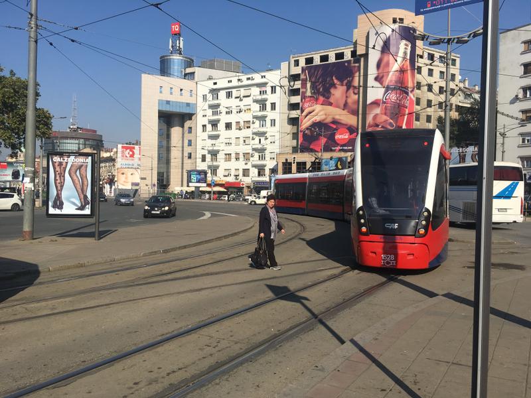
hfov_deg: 61.7
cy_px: 199
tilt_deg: -1.7
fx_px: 445
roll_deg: -1.6
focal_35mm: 29
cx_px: 266
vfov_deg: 48.2
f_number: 2.2
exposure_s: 1/2262
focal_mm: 4.15
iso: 25
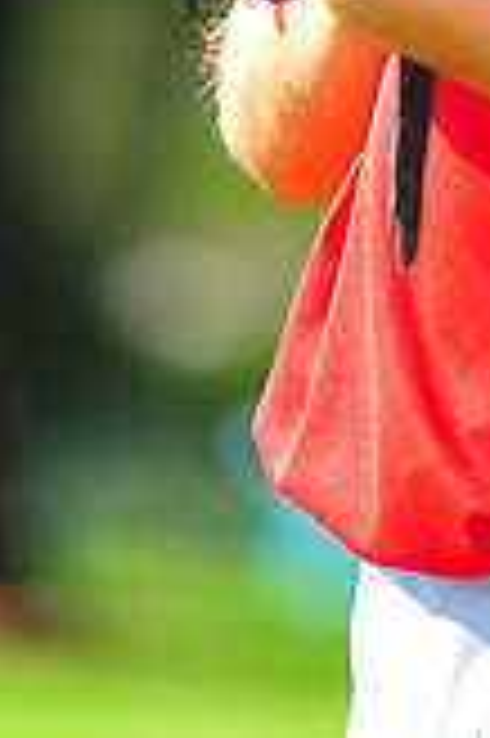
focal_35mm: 635
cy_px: -558
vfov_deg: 3.2
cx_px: 782
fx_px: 12991
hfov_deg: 2.2
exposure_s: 1/640
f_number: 3.5
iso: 200
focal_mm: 180
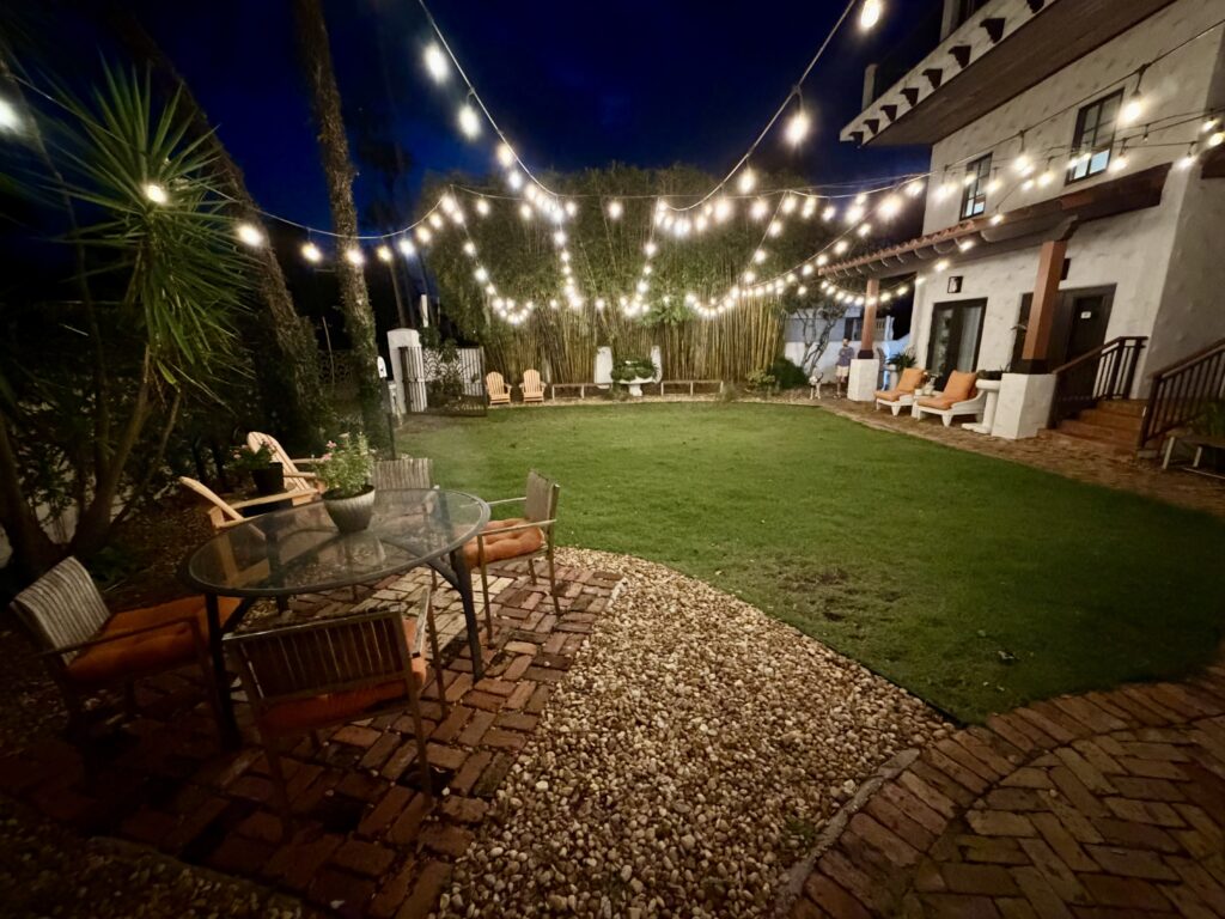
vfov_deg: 85.7
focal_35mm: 14
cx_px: 612
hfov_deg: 102.1
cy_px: 460
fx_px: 495
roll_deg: +1.7
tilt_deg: -14.7
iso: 1250
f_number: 2.2
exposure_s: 1/30
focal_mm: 2.22
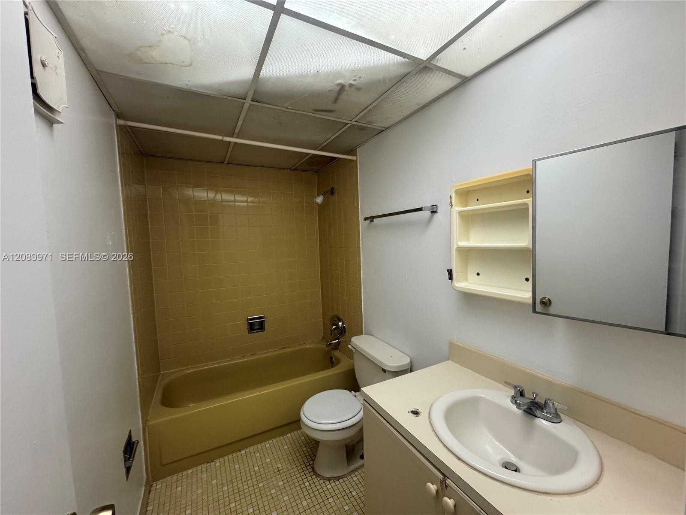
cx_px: 343
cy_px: 258
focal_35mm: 14
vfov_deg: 85.7
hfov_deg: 102.1
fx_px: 277
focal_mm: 2.22
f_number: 2.2
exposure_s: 1/120
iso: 250
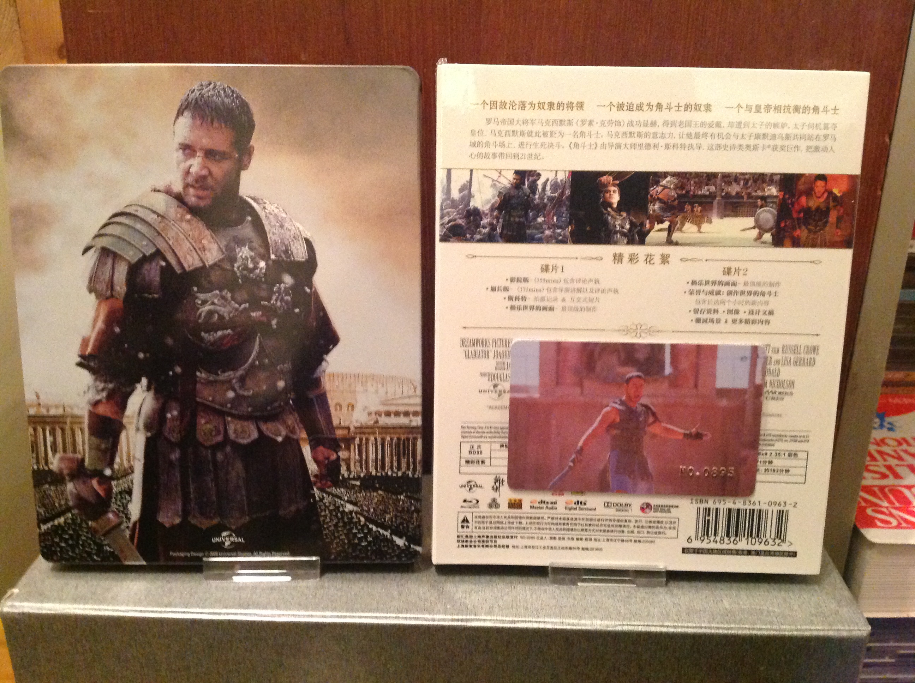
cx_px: 458
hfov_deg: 52.7
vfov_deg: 40.6
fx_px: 924
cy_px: 342
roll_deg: -0.1
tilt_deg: -20.4
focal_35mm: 35
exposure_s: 1/15
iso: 640
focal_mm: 4.28
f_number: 2.4
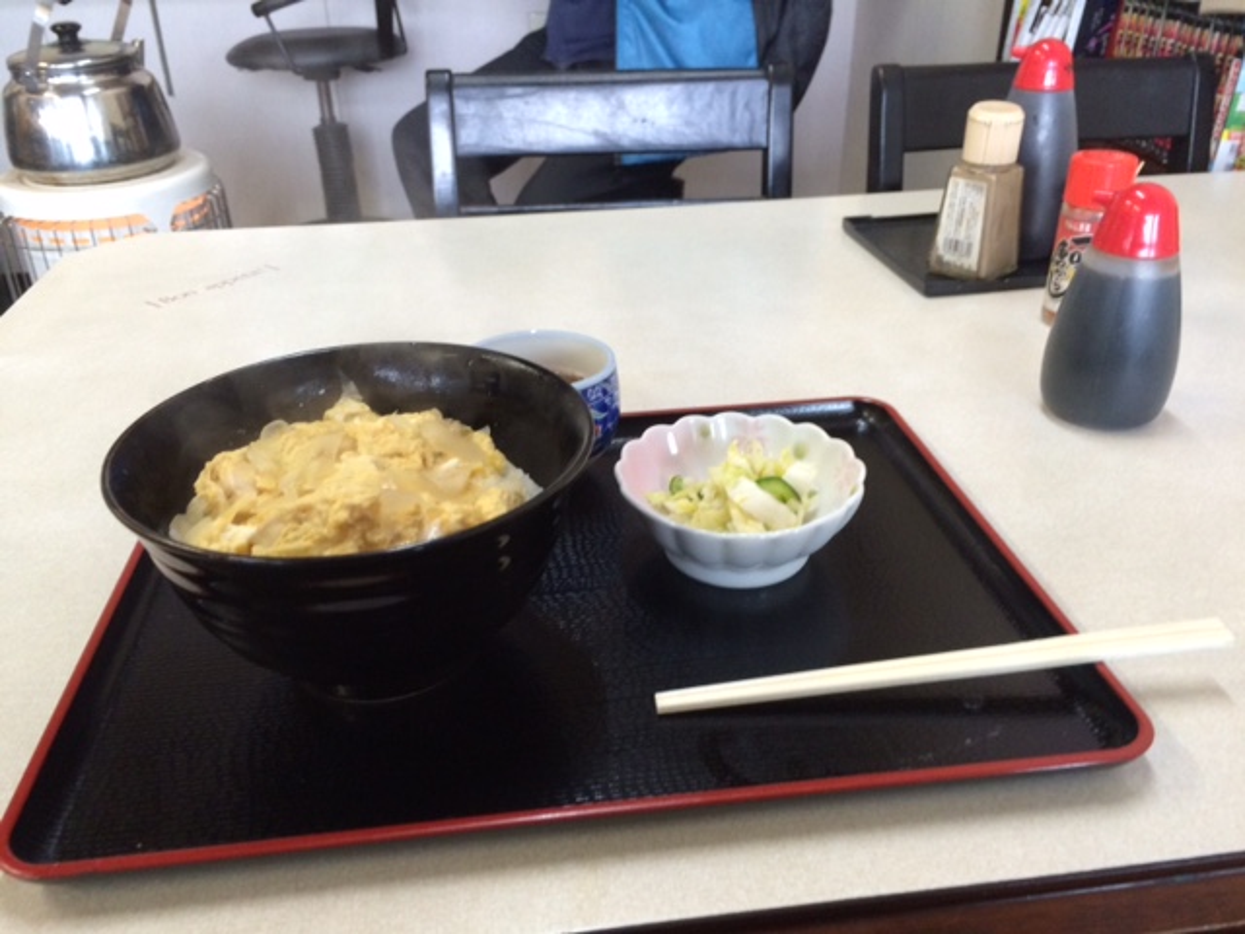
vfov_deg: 48.2
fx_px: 1043
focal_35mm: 29
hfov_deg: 61.7
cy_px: 467
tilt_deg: -30.3
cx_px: 622
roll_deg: +0.0
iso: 200
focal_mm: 4.15
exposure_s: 1/30
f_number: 2.2
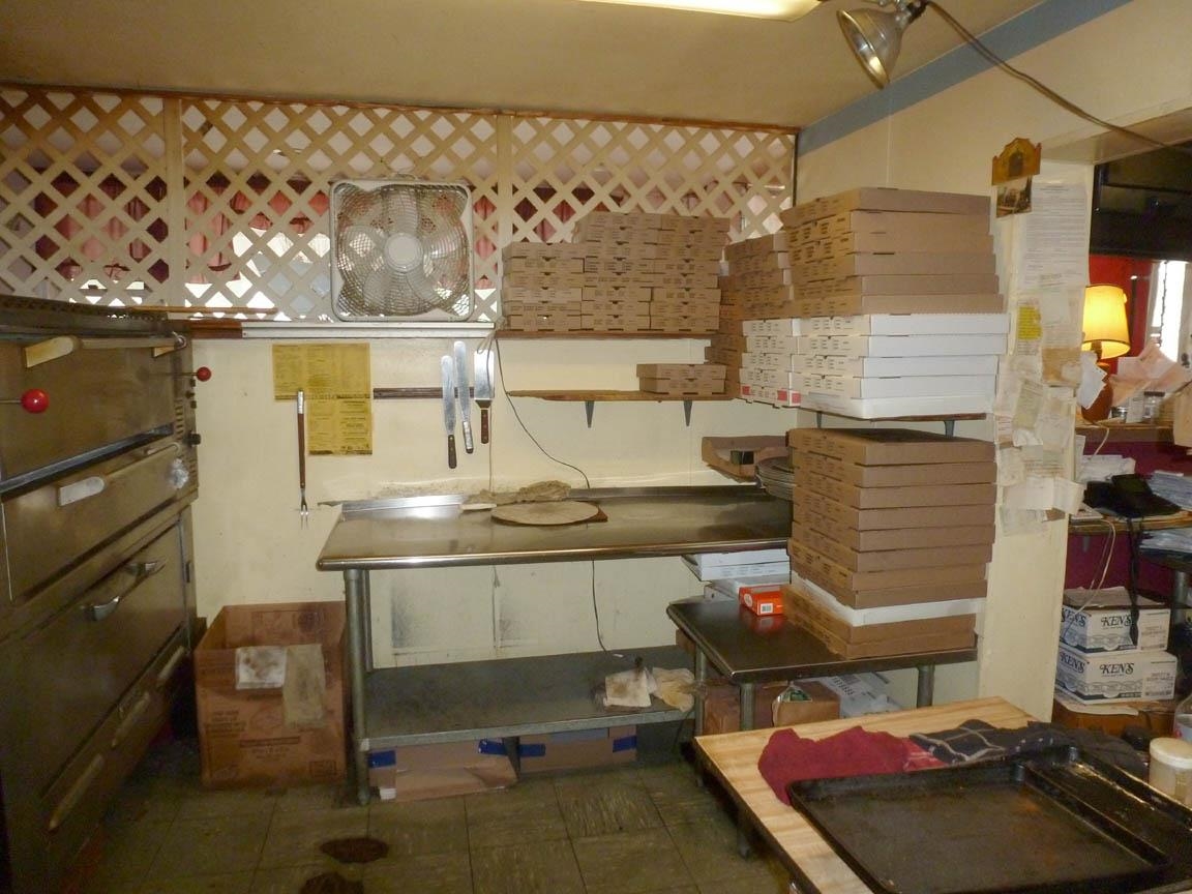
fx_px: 826
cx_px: 596
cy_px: 447
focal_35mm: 24
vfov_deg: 56.8
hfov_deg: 71.6
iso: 320
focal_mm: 4.3
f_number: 3.3
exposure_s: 1/60
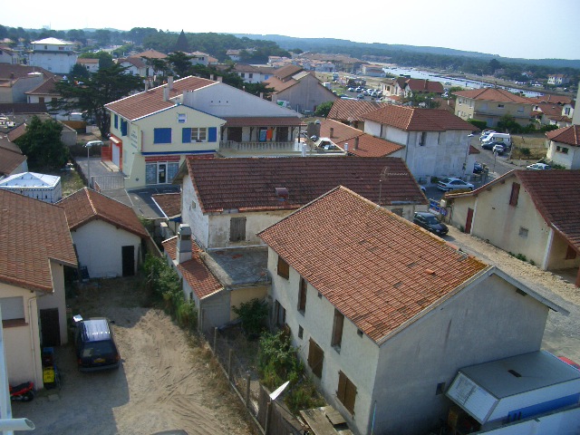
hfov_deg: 52.6
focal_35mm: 35
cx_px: 290
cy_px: 218
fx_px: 586
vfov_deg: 40.7
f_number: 4.3
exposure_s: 1/500
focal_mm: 5.8
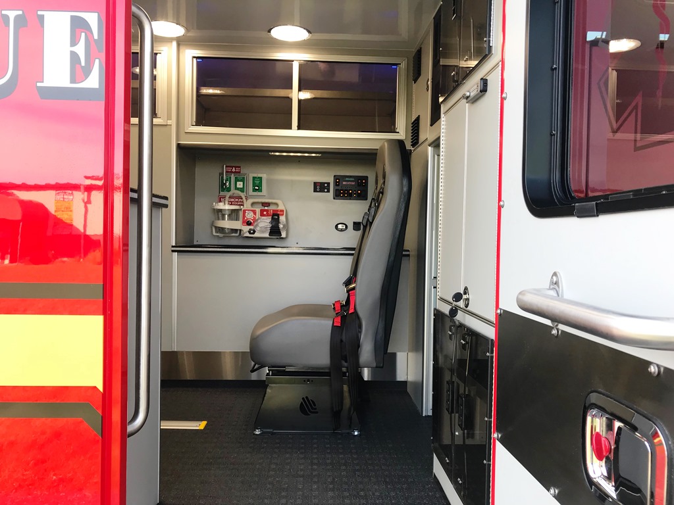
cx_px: 337
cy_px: 252
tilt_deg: -3.2
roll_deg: -1.0
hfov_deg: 63.4
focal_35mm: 28
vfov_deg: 49.7
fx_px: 545
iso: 20
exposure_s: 1/118
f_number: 1.8
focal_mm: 3.99
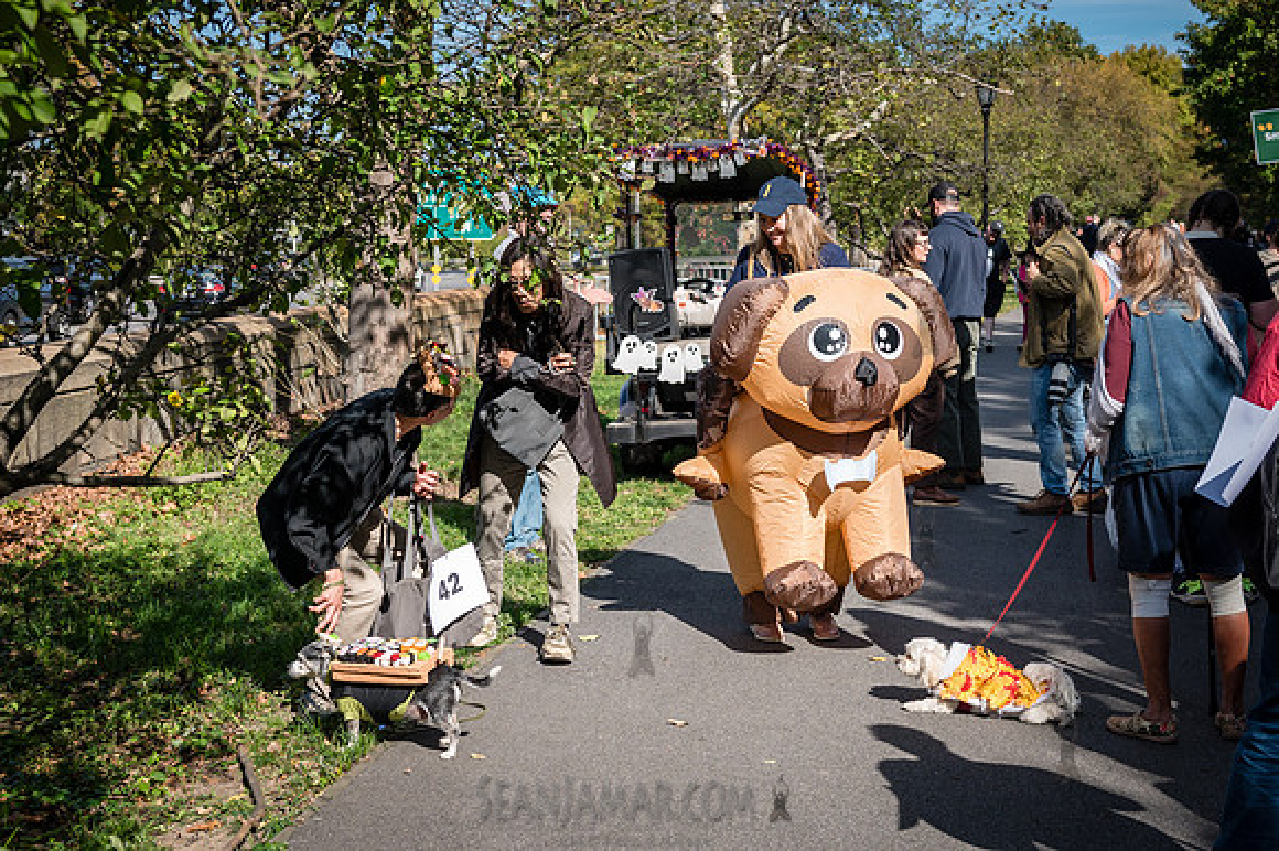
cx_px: 641
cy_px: 384
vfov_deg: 25.2
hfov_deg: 37.2
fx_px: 1900
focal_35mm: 54
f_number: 5
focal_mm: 44
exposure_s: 1/5000
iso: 1000
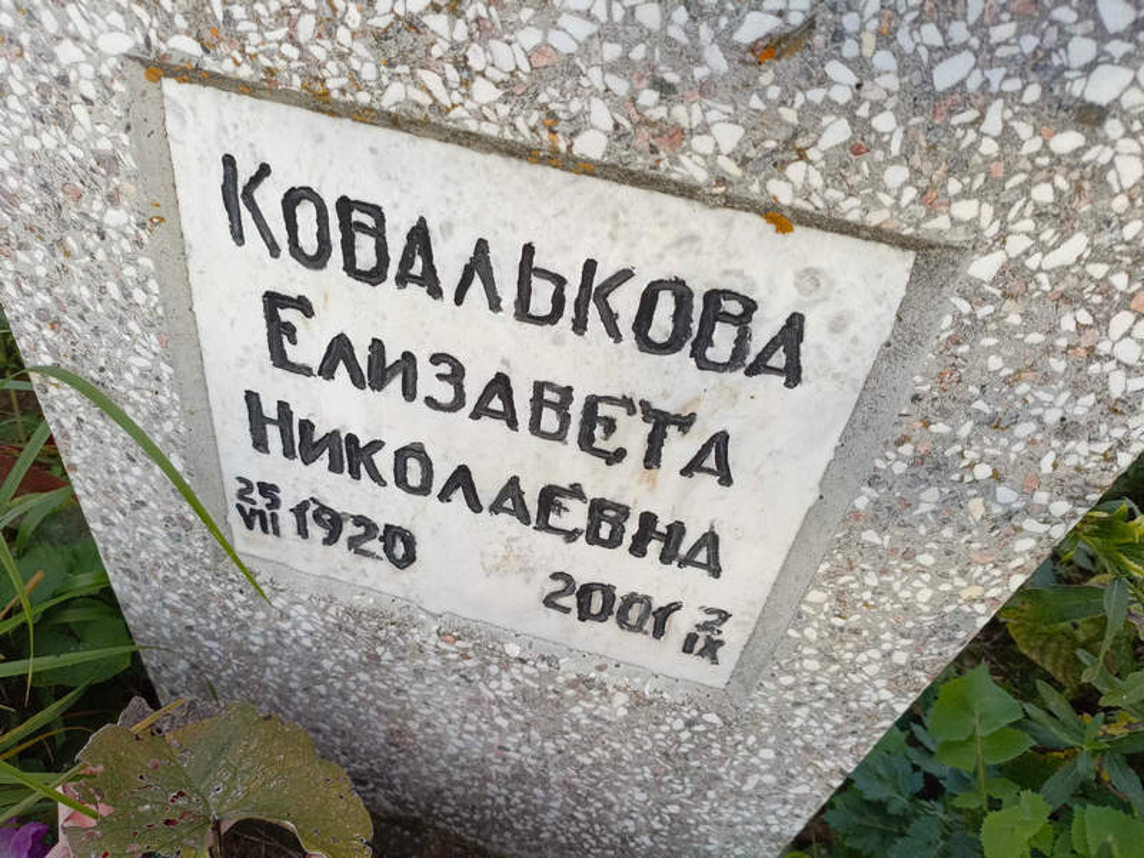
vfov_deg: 54.9
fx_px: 826
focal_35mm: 25
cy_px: 429
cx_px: 572
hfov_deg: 69.4
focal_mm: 4.76
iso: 108
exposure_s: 1/106
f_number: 1.69
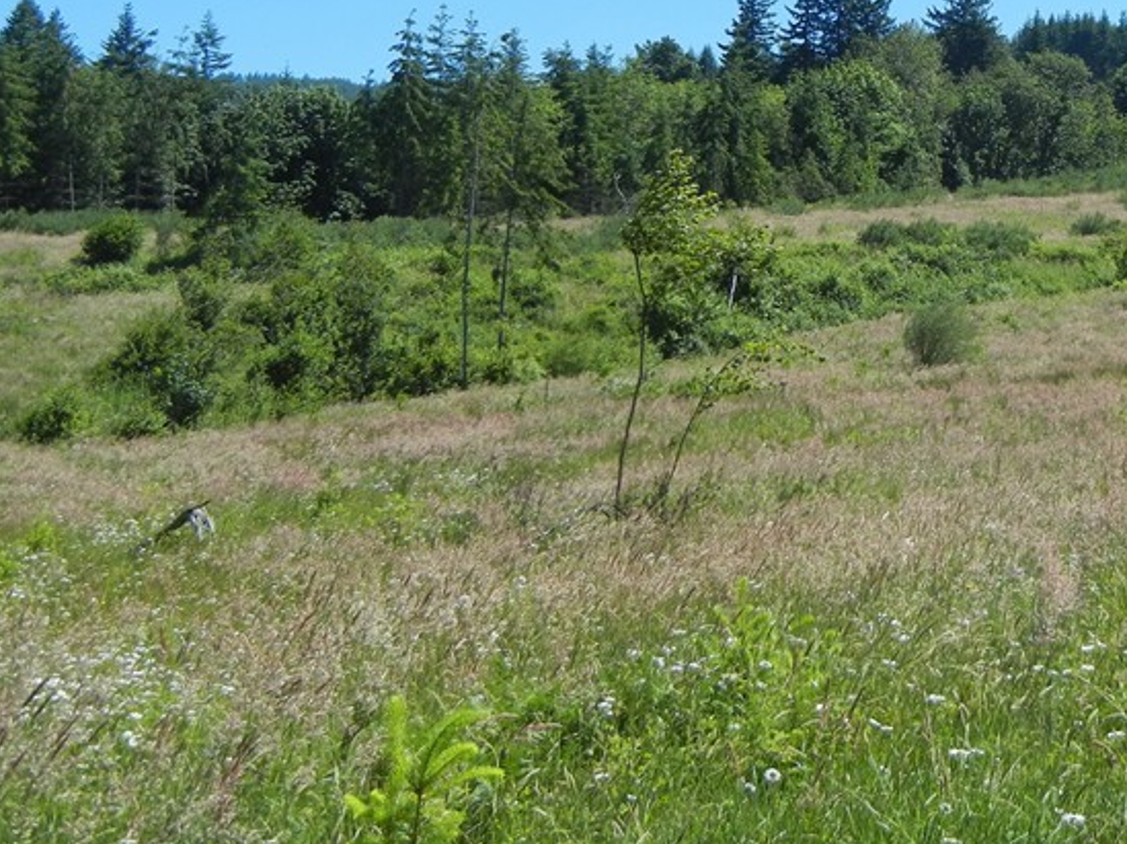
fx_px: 1822
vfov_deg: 25.7
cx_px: 883
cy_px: 183
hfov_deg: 33.5
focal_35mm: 56
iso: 160
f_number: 7
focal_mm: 5.4
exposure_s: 1/302
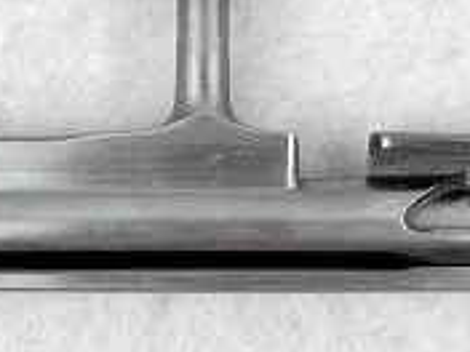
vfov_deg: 20.7
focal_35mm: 71
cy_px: 196
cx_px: 243
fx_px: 964
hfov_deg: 27.4
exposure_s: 1/120
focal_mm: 2.22
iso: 32
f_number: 2.2
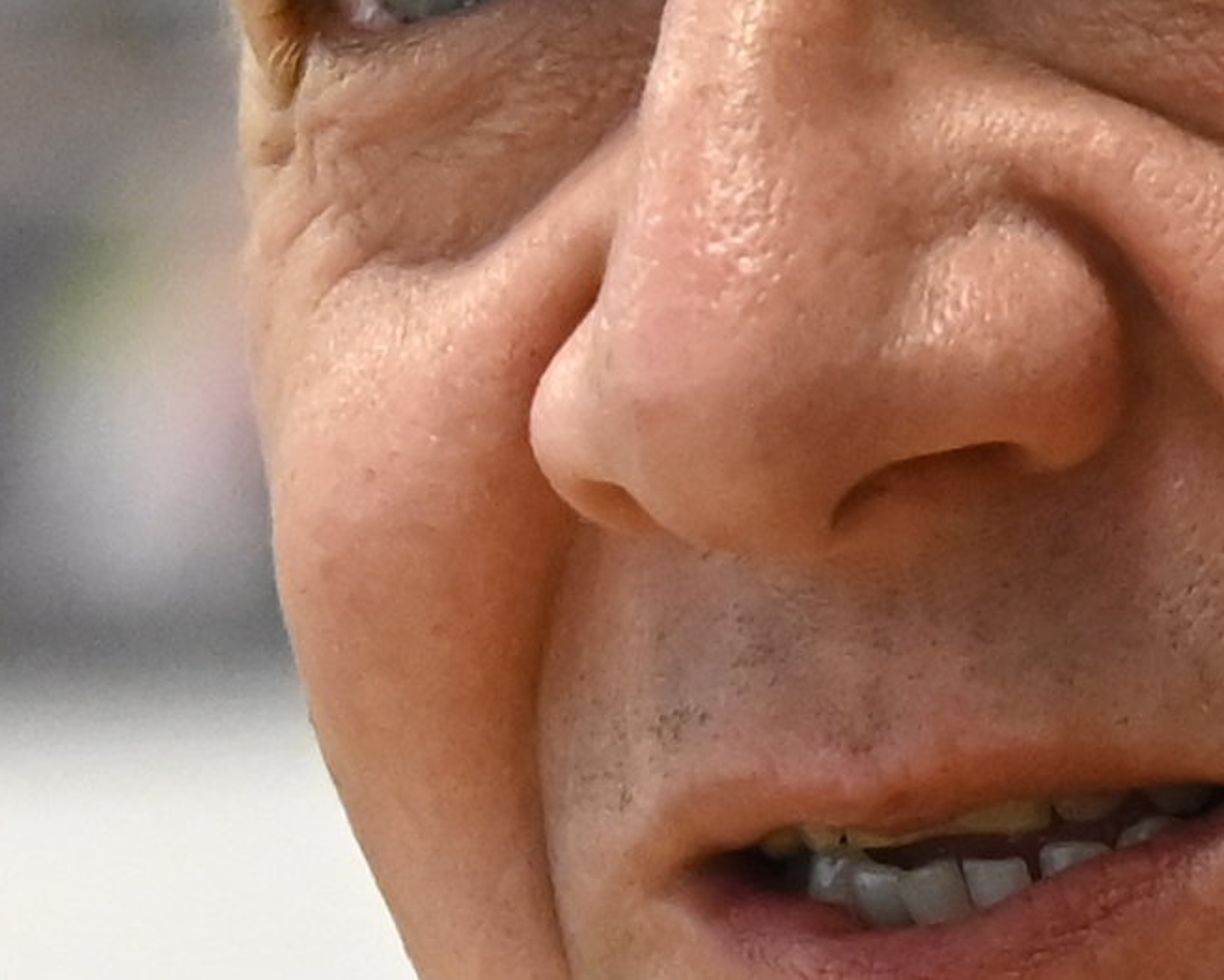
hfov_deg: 2.8
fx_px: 25217
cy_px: 1525
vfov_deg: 2.2
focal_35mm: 696
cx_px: -935
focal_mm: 82
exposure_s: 1/400
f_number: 4
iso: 4000
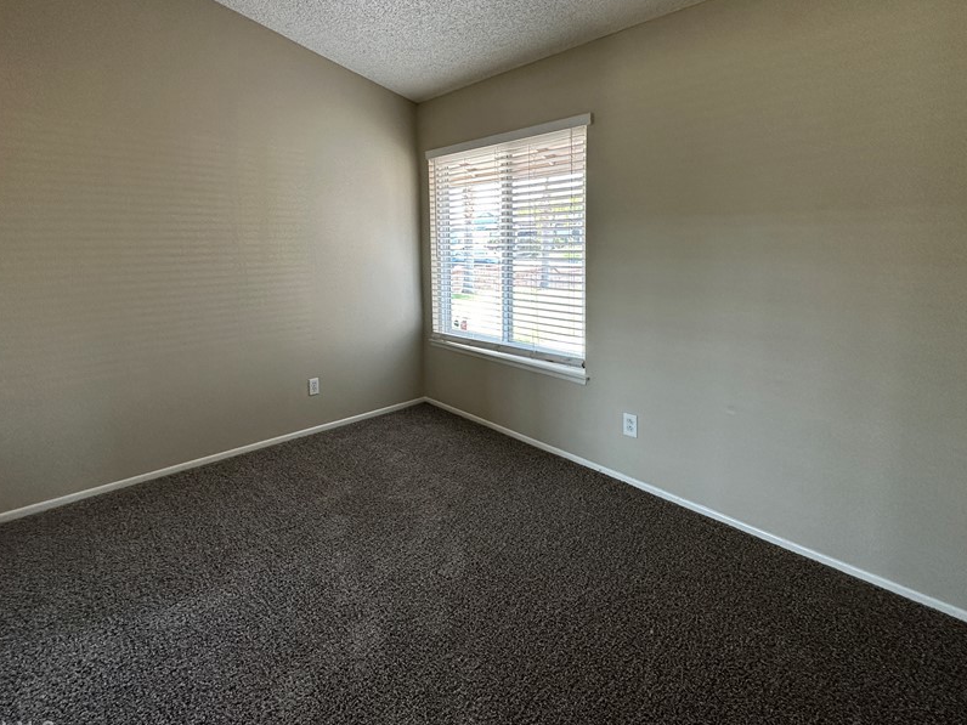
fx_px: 503
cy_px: 283
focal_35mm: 18
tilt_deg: -6.4
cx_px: 452
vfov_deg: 70.7
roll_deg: +0.9
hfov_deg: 87.6
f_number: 2.2
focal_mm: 2.22
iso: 200
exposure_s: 1/120
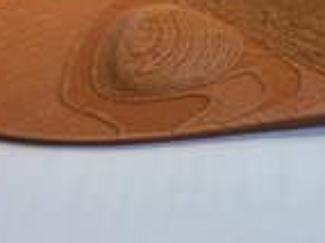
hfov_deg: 23.3
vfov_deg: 18.2
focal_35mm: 81
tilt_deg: -33.6
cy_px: 134
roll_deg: +0.3
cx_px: 316
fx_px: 760
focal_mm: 4.15
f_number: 2.2
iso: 40
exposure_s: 1/33
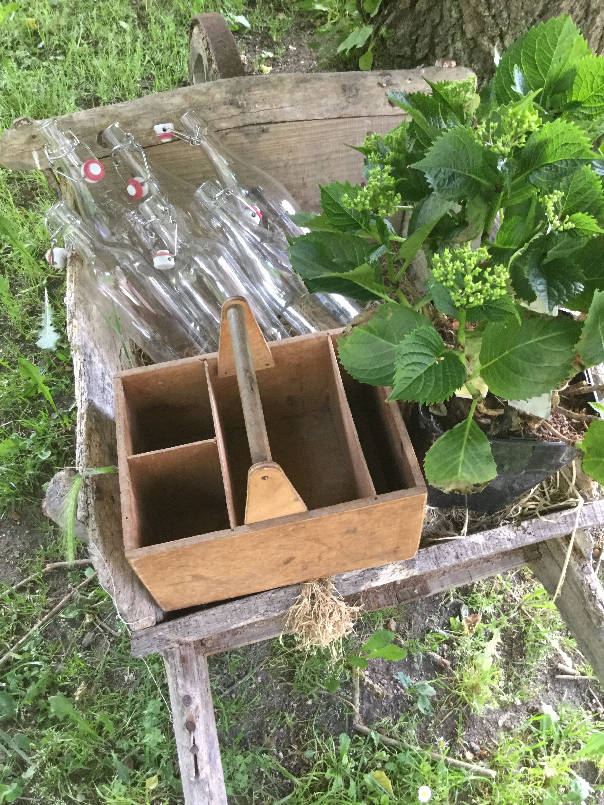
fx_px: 721
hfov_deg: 45.4
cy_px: 402
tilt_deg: -56.1
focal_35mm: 31
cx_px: 302
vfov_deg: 58.4
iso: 160
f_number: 2.4
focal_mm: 3.3
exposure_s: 1/33
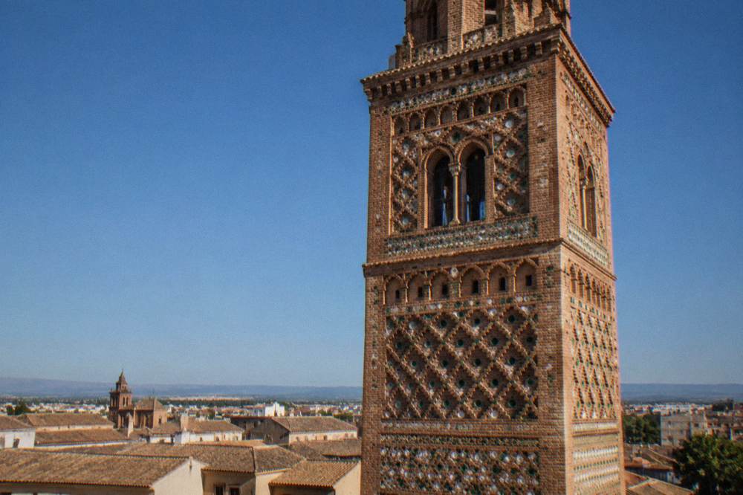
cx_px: 372
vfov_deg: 37.8
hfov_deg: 54.5
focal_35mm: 35
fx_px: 722
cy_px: 248
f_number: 7.1
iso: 400
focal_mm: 35
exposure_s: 1/500
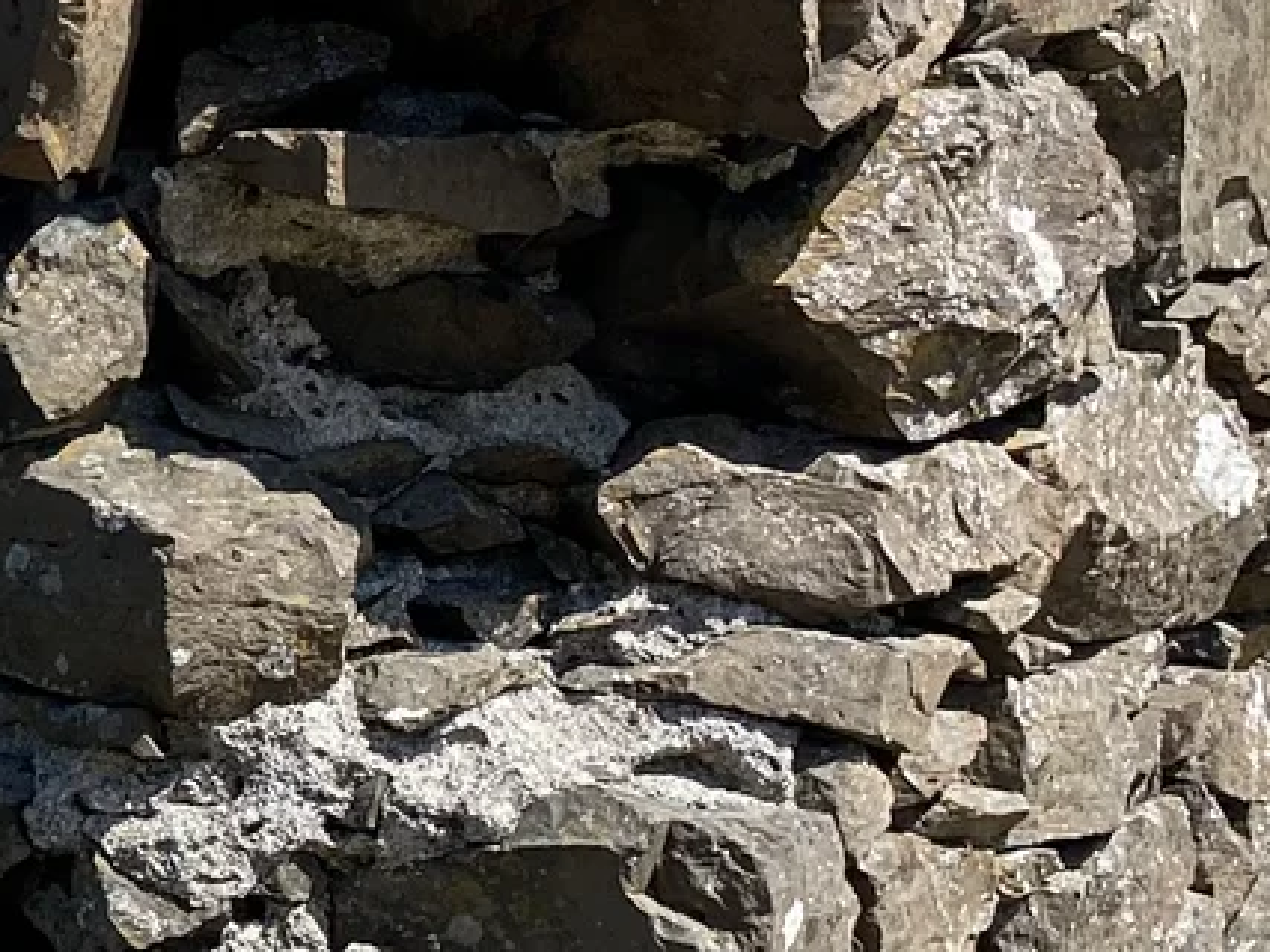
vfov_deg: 12.5
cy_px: 36
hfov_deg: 14.4
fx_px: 4291
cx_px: -1142
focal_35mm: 117
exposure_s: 1/2141
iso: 32
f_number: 1.8
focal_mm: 4.25
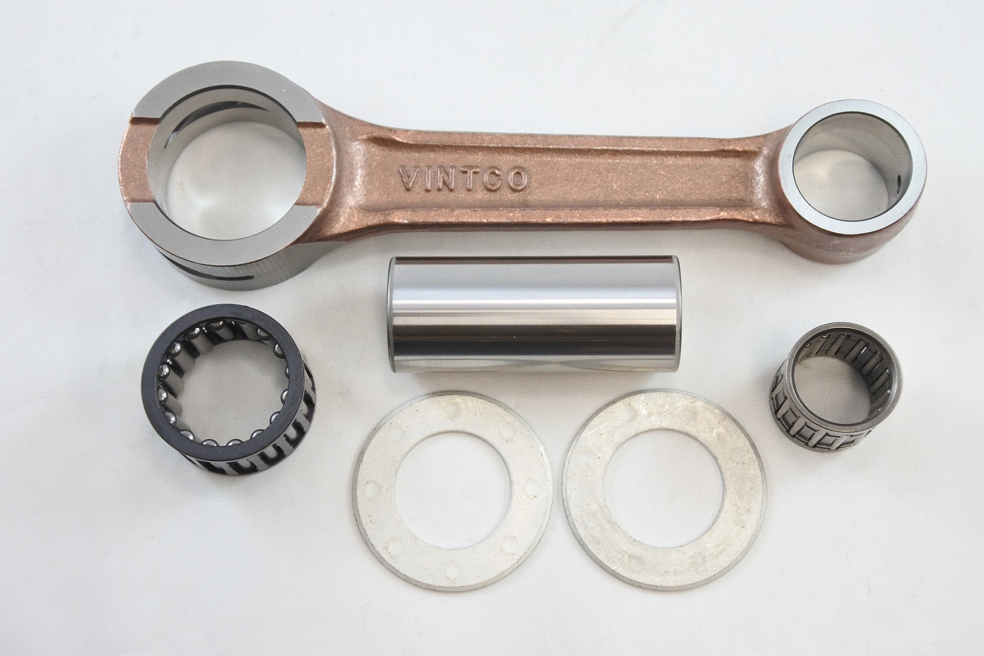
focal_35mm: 56
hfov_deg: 35.6
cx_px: 492
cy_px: 328
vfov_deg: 24.2
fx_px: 1530
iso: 720
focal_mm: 21
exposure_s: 1/125
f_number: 4.8
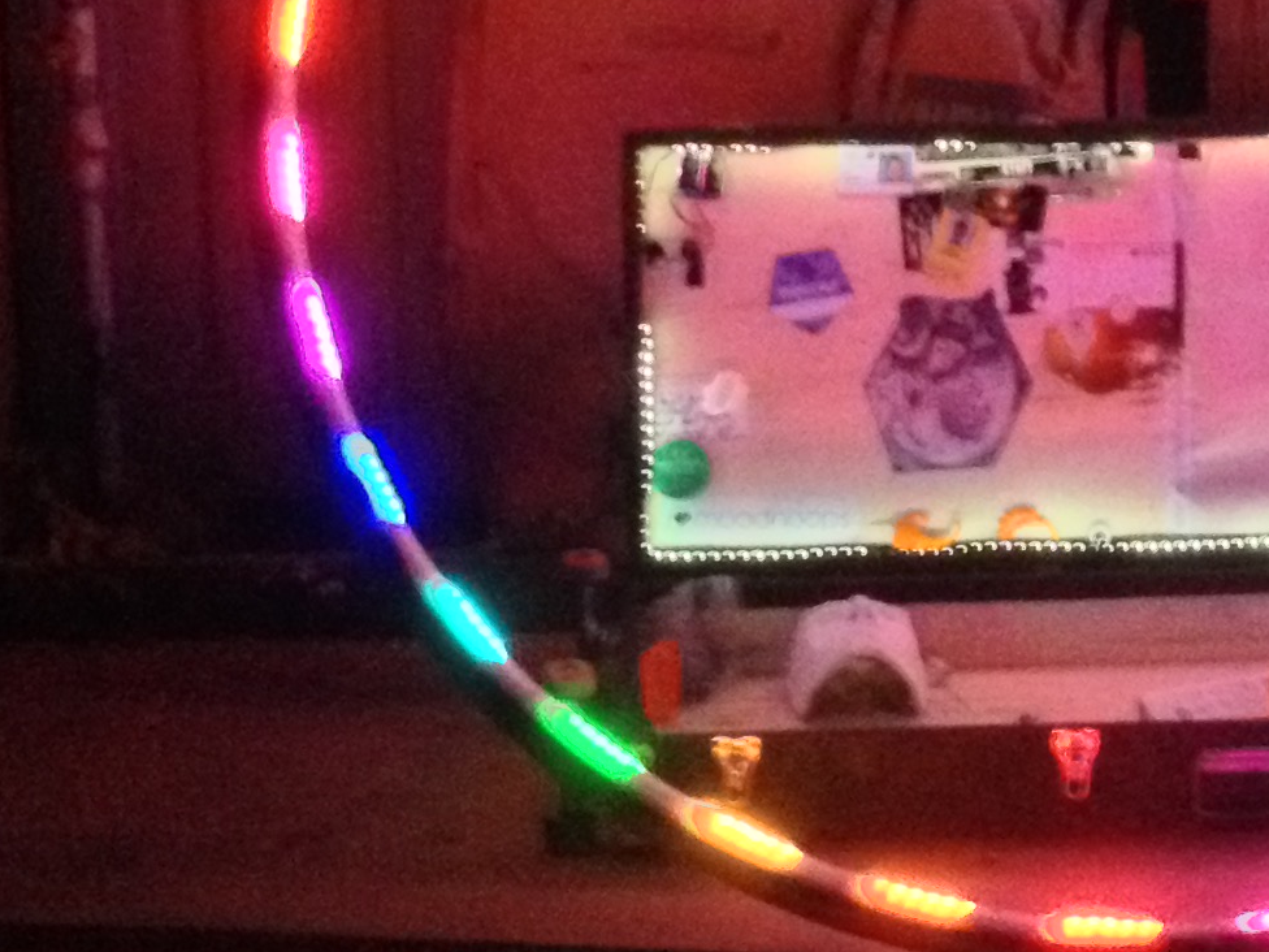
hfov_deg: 16.7
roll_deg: +1.6
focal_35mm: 117
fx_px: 4289
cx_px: 1069
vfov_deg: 12.5
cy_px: 27
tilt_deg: -11.3
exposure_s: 1/15
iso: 640
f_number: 2.4
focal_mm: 4.28
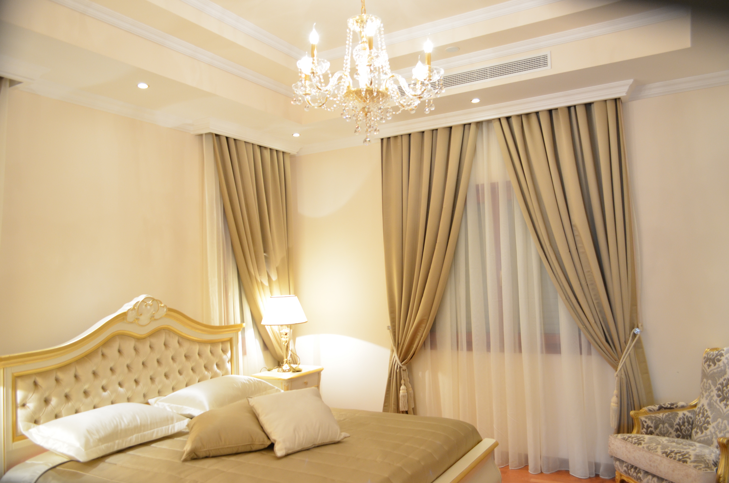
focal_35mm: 27
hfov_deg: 67.5
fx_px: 546
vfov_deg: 47.7
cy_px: 242
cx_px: 364
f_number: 4.5
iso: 640
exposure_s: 1/13
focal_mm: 18
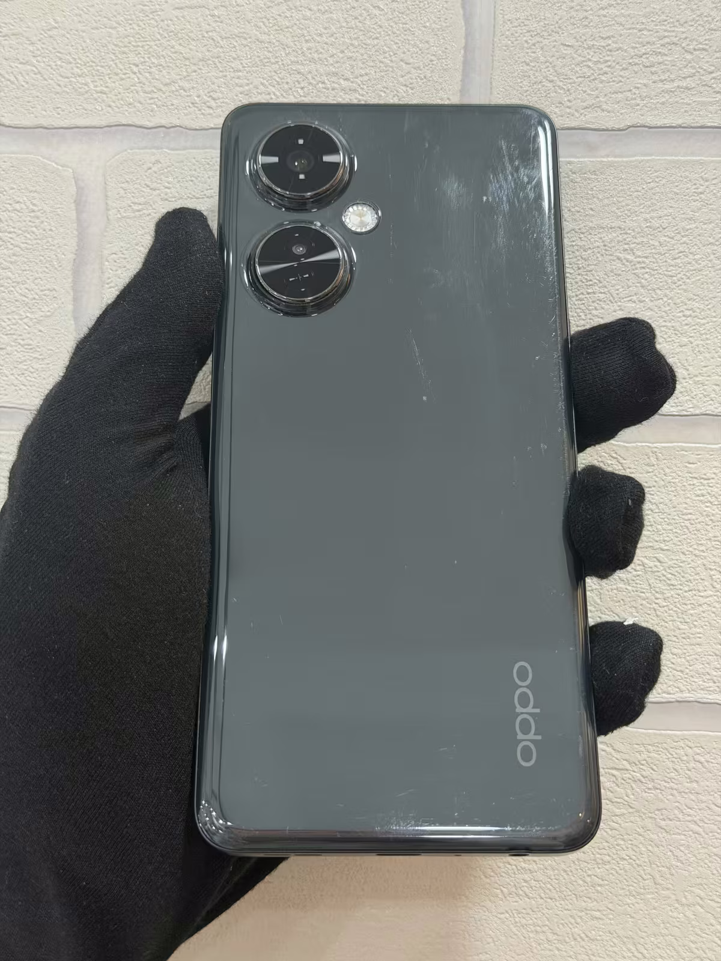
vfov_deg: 39.7
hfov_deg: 30.3
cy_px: 480
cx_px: 360
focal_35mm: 48
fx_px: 1333
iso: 125
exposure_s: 1/50
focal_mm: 6.76
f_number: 1.78
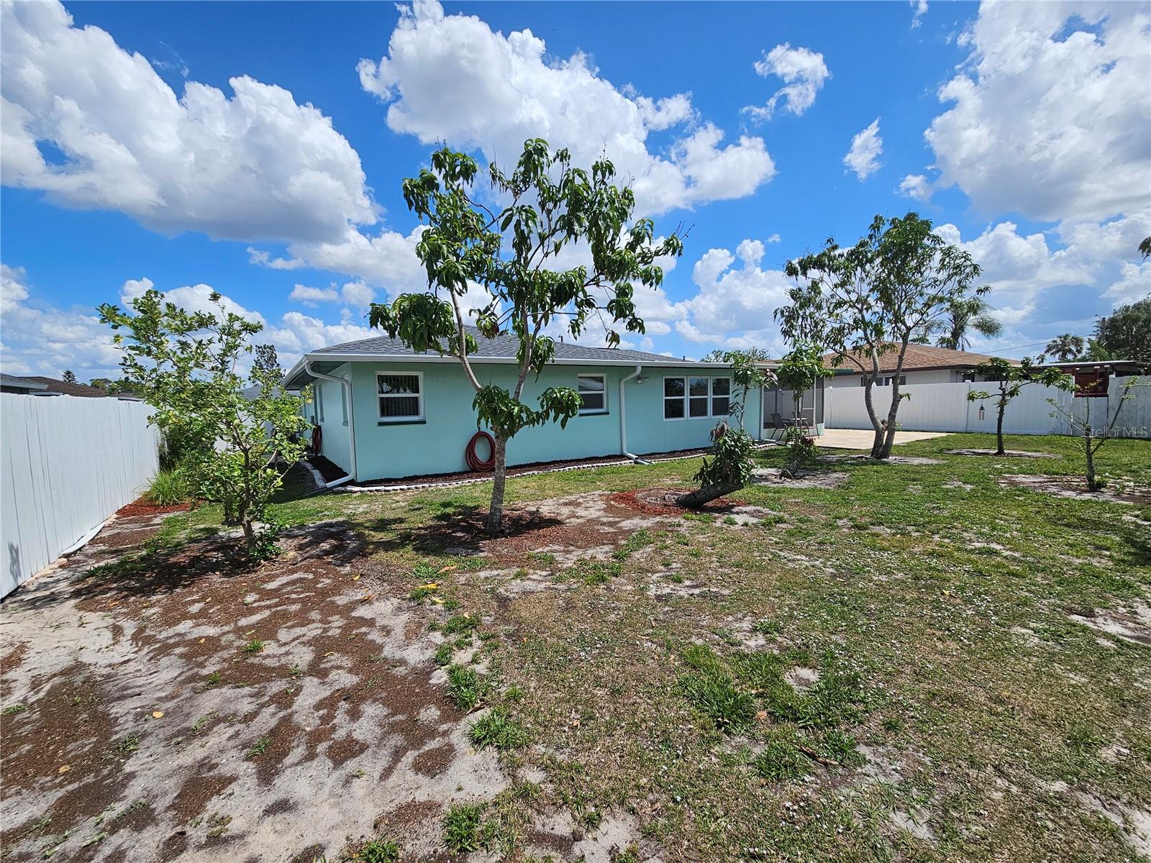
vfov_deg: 89.9
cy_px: 432
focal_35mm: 13
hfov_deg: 106.2
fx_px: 432
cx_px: 576
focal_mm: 2.2
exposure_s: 1/3788
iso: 50
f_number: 2.2
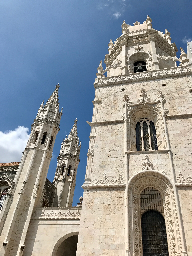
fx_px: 207
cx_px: 96
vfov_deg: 63.4
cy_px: 128
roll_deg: -6.2
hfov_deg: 49.7
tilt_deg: +38.8
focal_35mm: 28
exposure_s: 1/5319
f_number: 1.8
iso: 20
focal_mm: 3.99
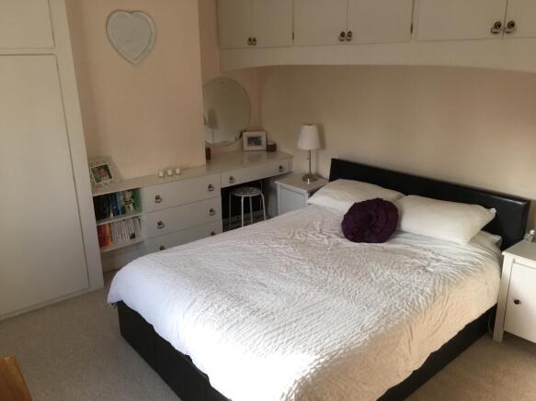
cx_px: 268
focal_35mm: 29
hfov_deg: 61.7
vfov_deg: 48.2
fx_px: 449
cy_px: 200
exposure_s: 1/50
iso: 25
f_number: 2.2
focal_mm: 4.15
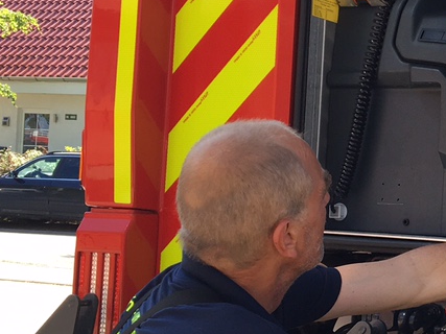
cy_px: 193
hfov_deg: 21.1
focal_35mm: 87
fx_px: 1121
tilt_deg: +1.3
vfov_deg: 17.0
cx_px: 526
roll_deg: -2.8
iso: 25
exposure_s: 1/303
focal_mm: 4.15
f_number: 2.2
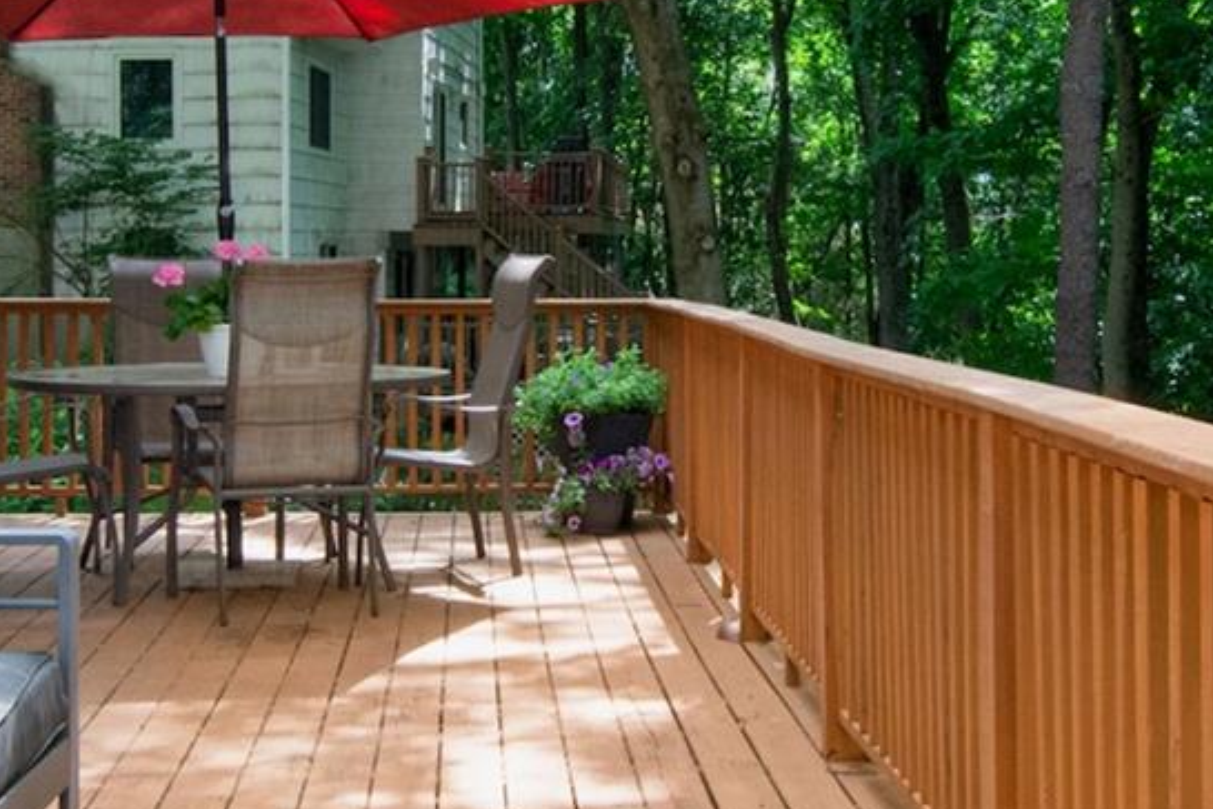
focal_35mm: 62
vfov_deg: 21.9
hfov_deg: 32.4
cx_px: 578
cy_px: 277
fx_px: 2085
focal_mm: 11
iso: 640
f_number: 10
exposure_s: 1/125
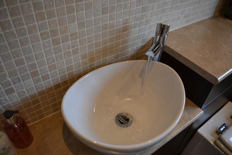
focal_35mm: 27
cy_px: 78
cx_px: 116
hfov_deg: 67.4
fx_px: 174
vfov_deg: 48.0
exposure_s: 1/60
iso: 400
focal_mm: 18
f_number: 4
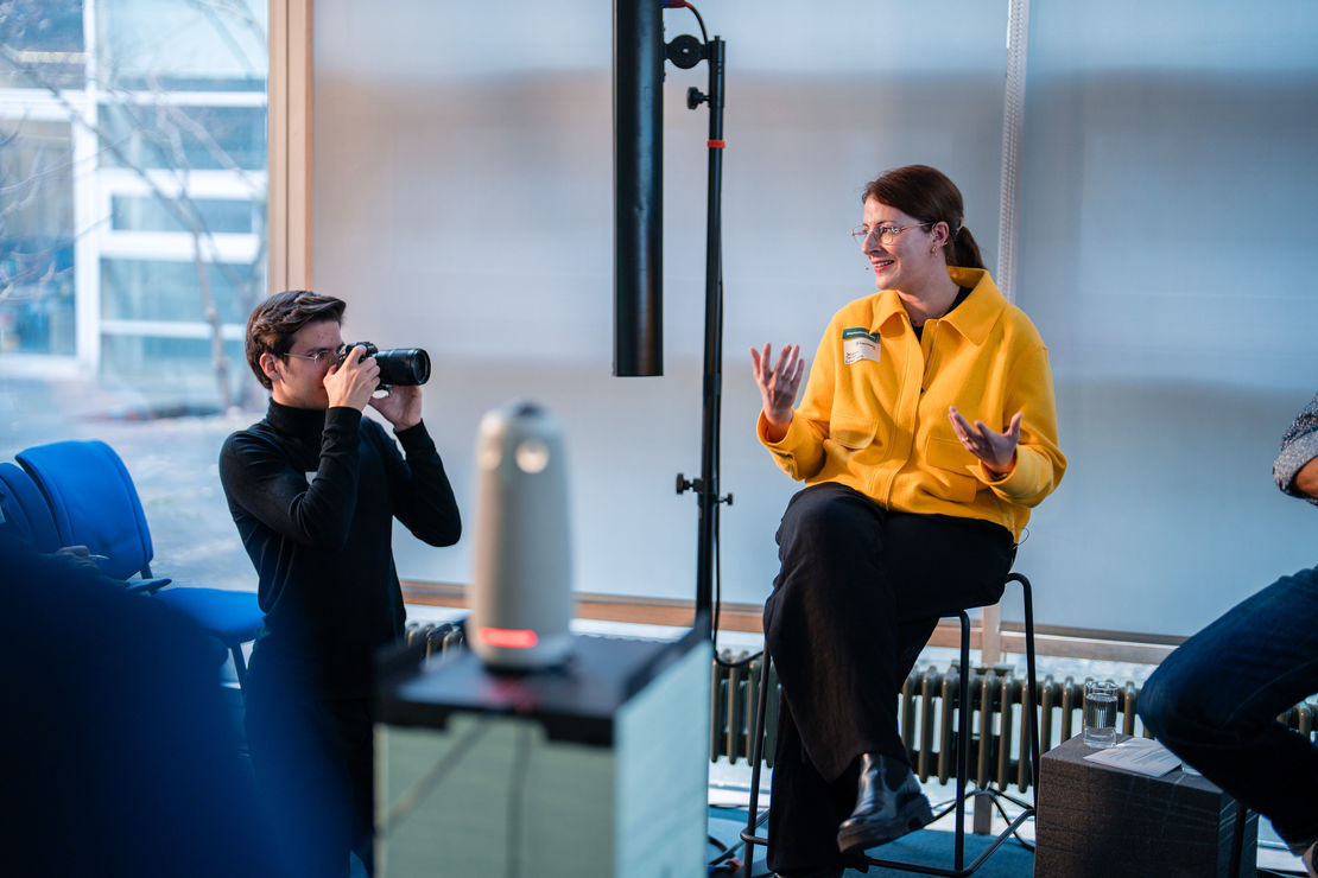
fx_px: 1830
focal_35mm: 50
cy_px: 439
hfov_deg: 39.6
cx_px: 659
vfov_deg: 27.0
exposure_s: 1/125
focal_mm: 50
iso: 100
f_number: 1.2
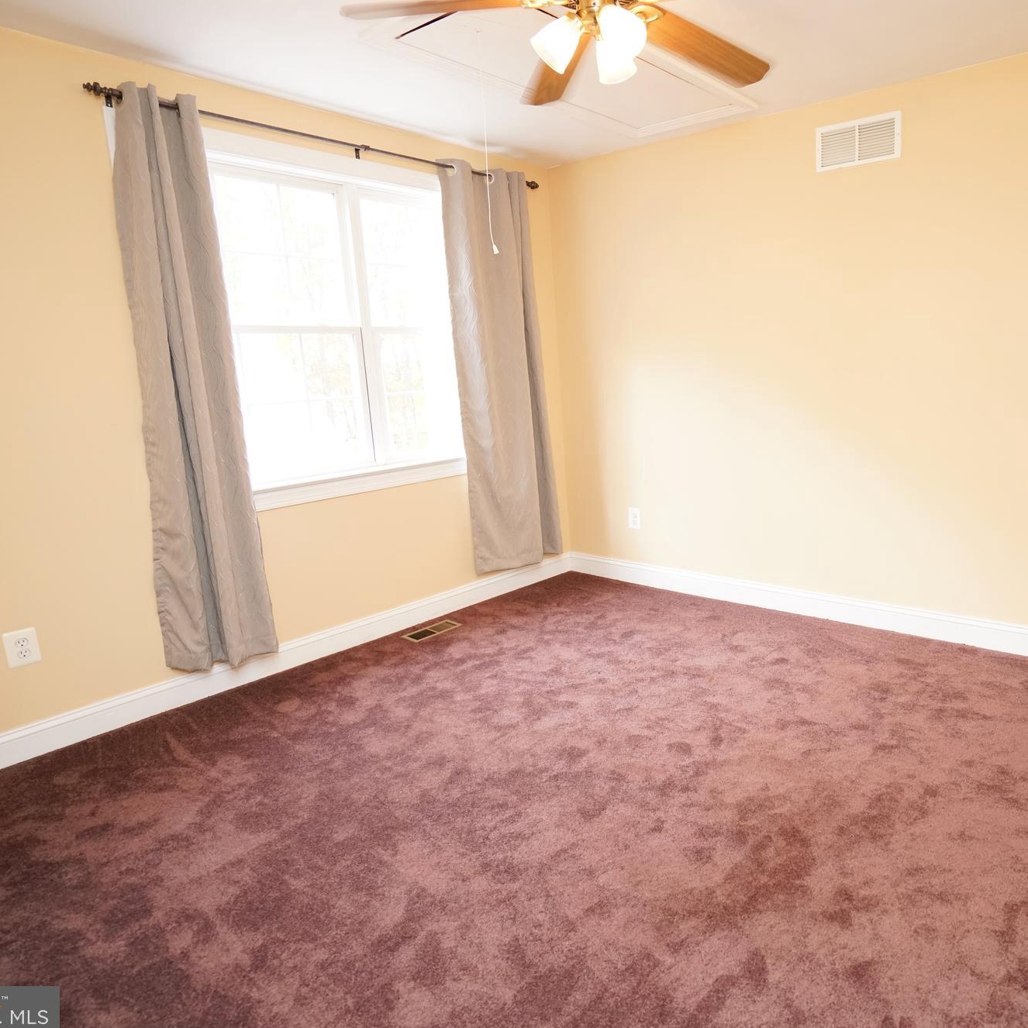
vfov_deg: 72.1
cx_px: 681
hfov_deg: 70.2
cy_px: 513
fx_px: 706
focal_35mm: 21
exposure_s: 1/60
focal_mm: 16
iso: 1250
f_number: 4
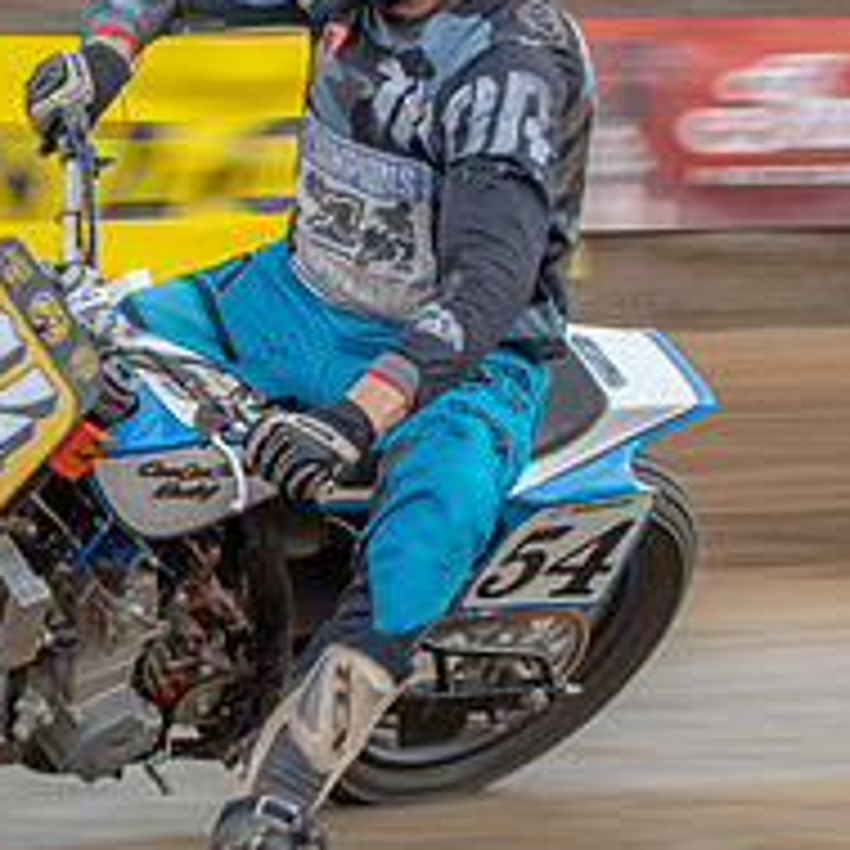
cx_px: 18
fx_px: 5251
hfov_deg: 9.2
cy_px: 340
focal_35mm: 189
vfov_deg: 9.3
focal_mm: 46
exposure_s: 1/125
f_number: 8
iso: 320
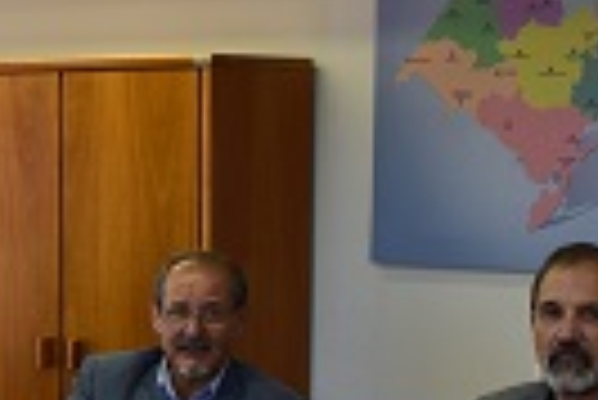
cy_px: 488
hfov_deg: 16.2
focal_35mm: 122
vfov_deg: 11.0
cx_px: -94
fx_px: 2029
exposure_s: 1/50
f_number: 3.5
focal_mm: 18
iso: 200
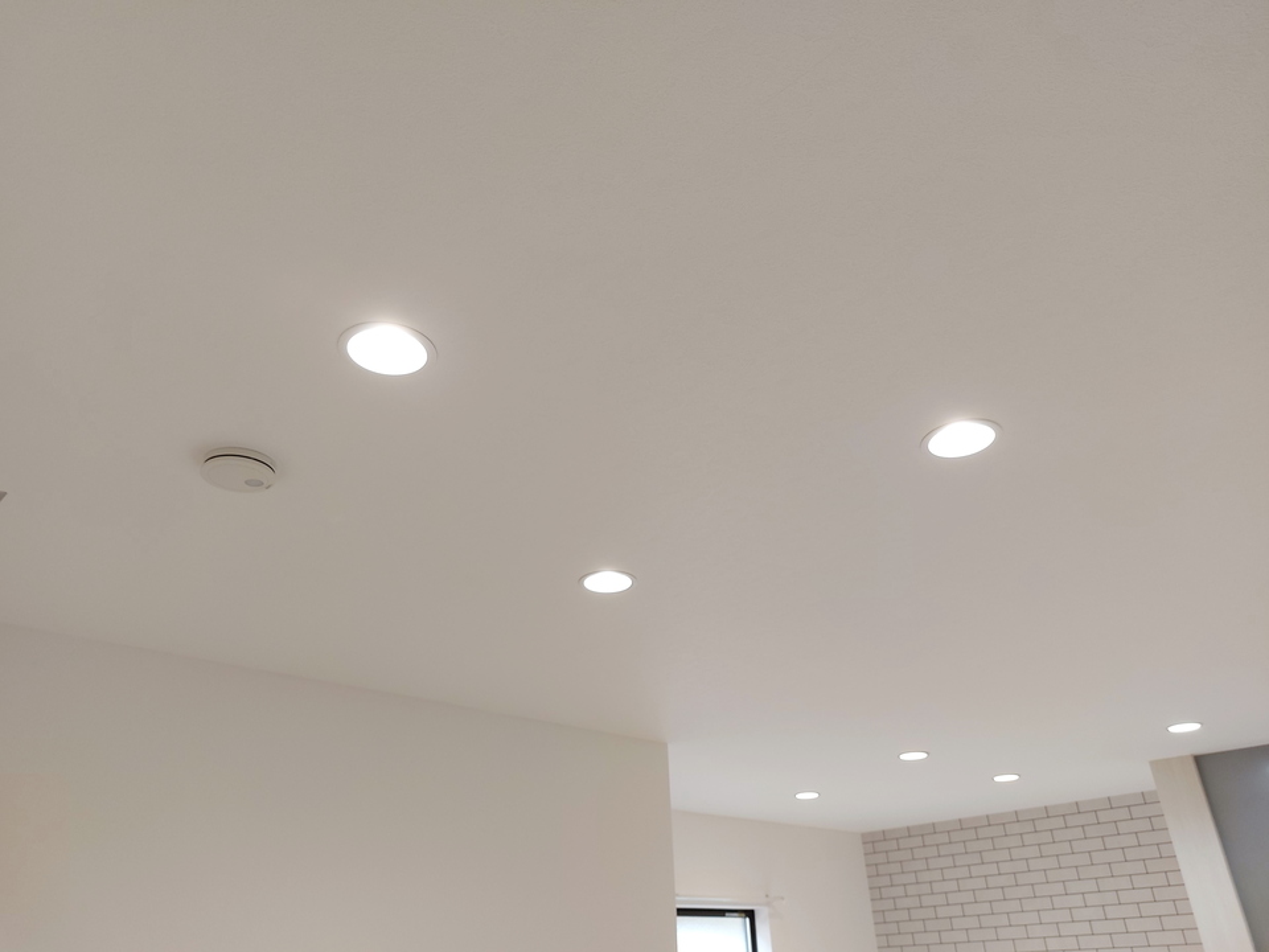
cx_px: 634
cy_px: 476
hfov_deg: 71.6
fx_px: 880
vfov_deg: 56.8
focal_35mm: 24
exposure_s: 1/30
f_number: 1.8
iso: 25
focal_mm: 5.23
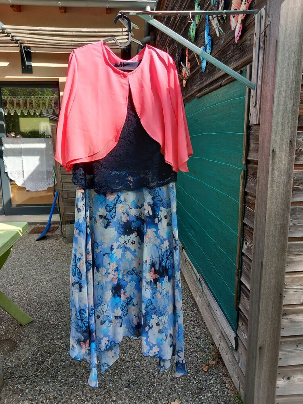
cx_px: 152
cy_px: 202
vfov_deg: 65.3
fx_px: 315
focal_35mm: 27
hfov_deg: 51.4
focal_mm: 4
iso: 25
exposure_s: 1/100
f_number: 1.8
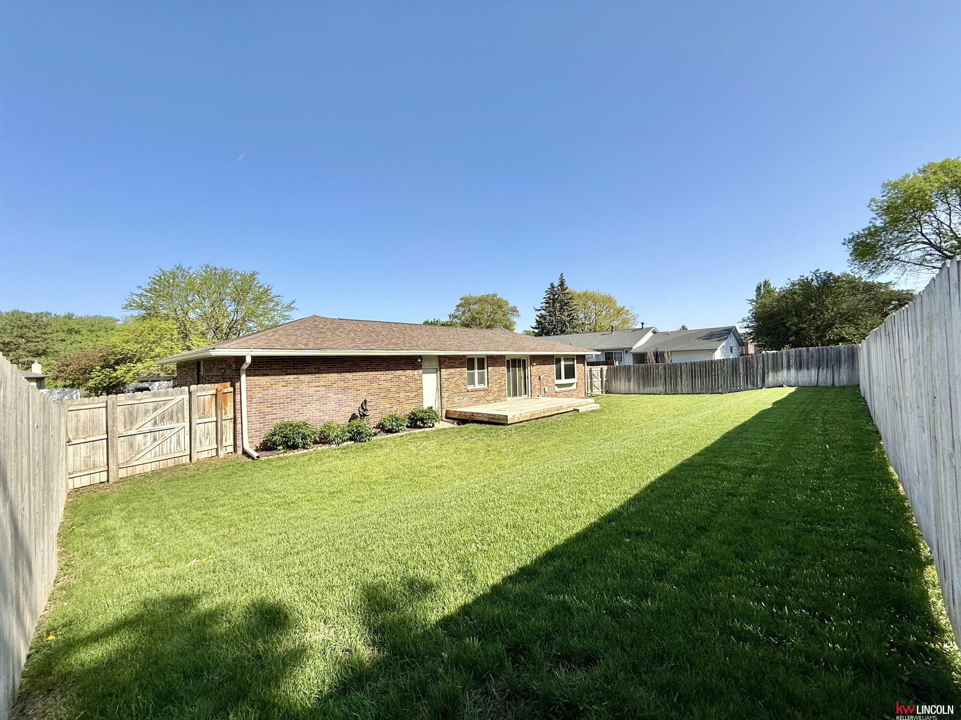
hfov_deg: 102.1
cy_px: 360
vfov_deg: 85.7
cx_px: 480
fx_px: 389
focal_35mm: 14
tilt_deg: +1.0
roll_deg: +2.5
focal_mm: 2.22
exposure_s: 1/1901
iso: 50
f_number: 2.2
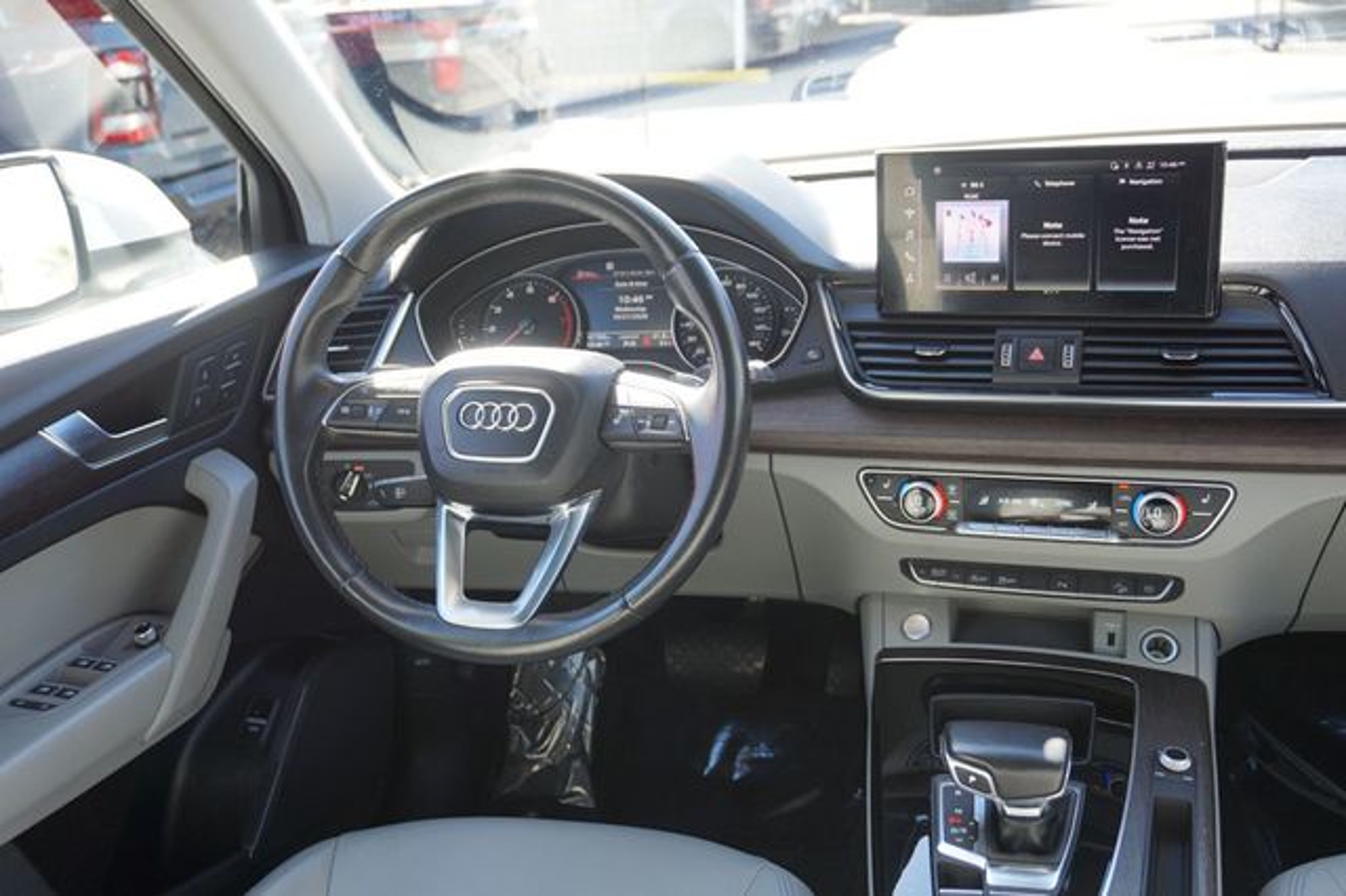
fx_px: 1289
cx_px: 673
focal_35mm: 34
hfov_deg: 55.1
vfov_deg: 38.3
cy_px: 448
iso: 125
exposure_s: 1/60
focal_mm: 23
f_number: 4
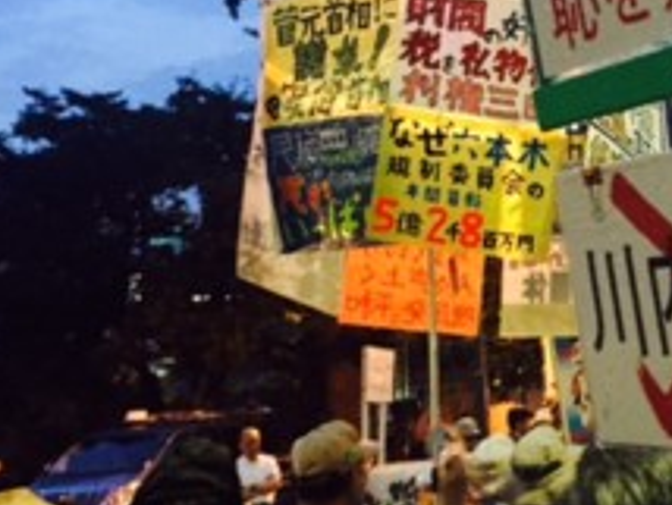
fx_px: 1186
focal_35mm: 61
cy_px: 207
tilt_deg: +10.9
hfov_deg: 29.3
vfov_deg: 24.0
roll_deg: +1.5
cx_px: 691
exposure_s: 1/15
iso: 320
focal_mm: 4.15
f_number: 2.2
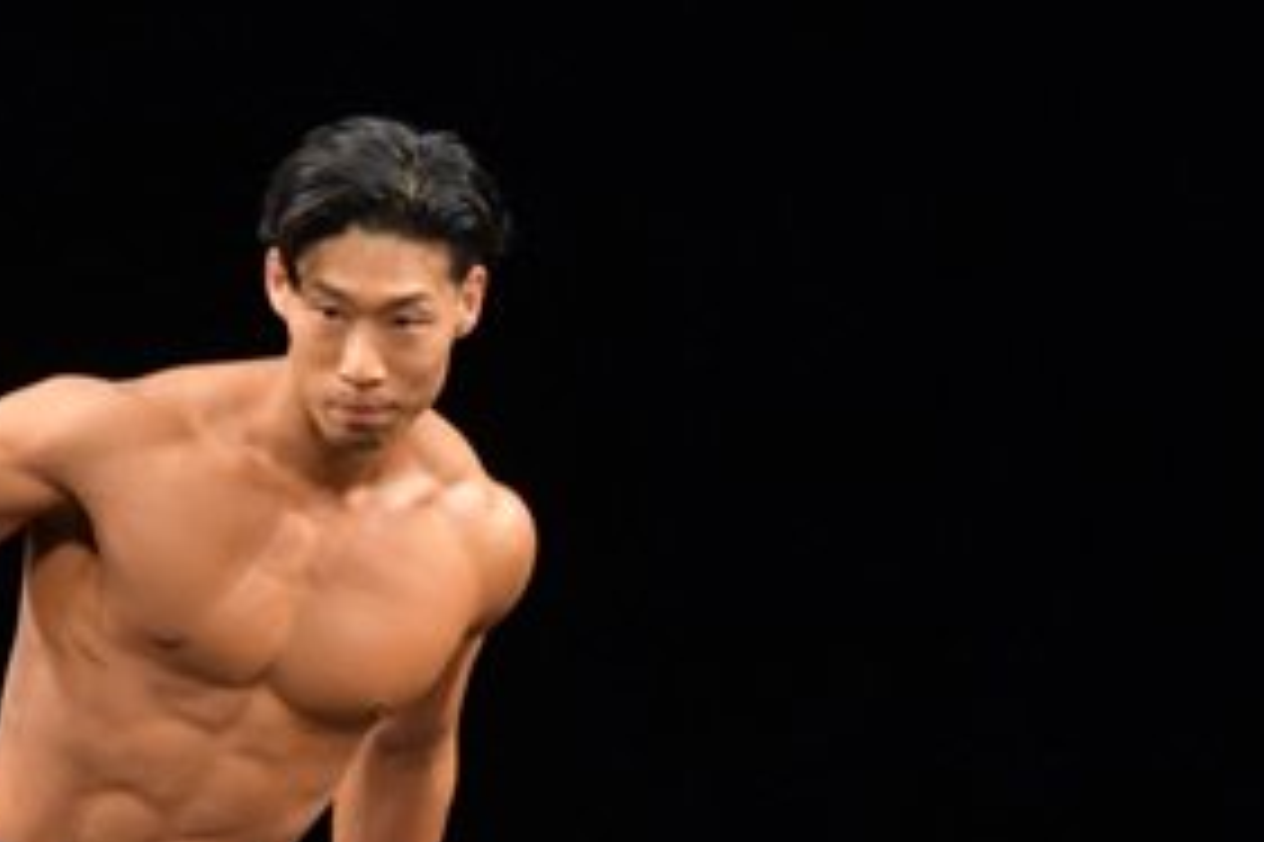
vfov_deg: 1.7
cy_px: 995
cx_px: 88
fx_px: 28984
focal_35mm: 826
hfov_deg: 2.5
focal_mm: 200
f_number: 5.6
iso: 3200
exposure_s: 1/400
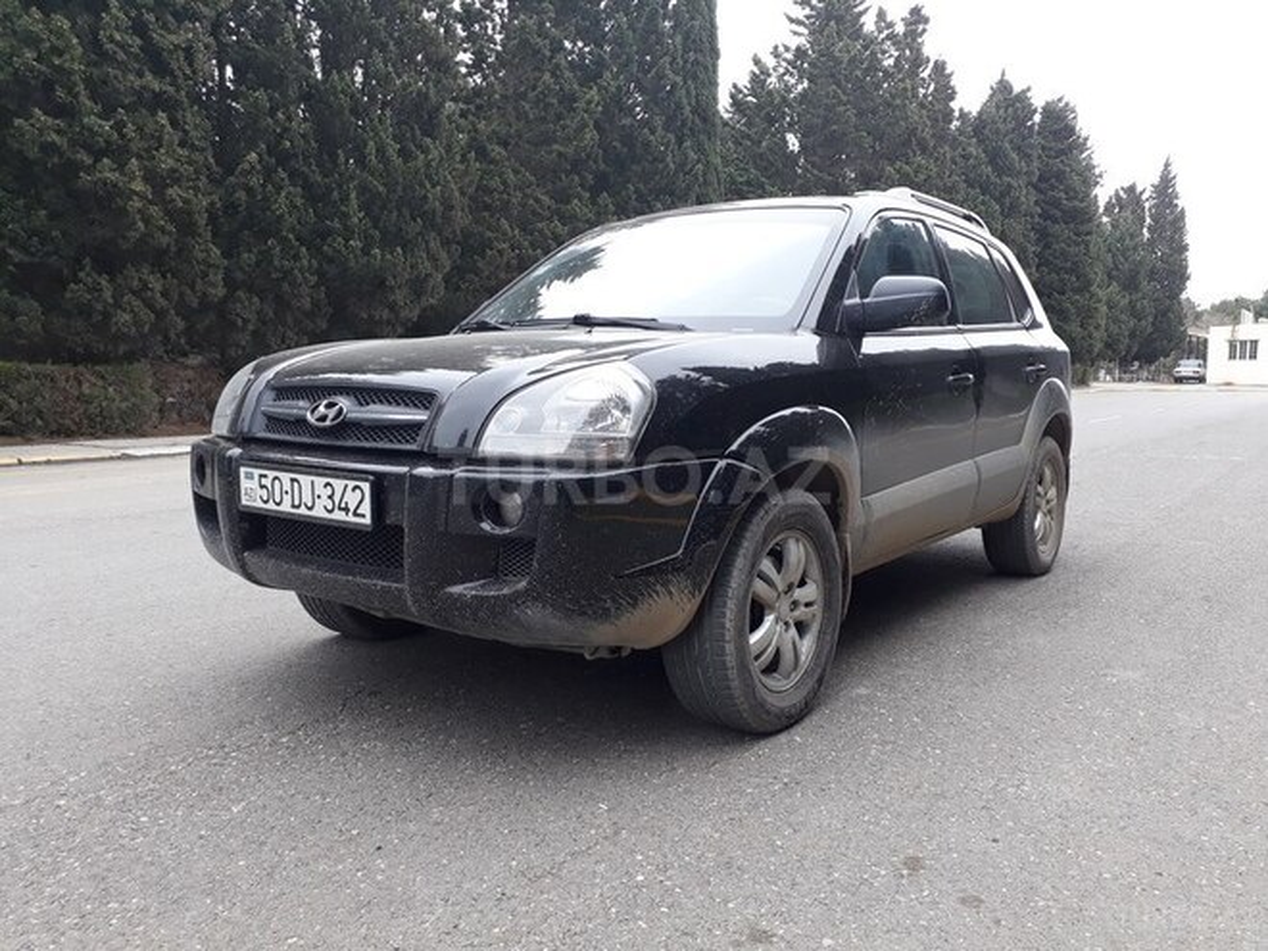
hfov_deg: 65.3
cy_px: 476
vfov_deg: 51.4
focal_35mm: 27
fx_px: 989
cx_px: 634
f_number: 1.9
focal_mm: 3.6
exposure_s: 1/119
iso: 40
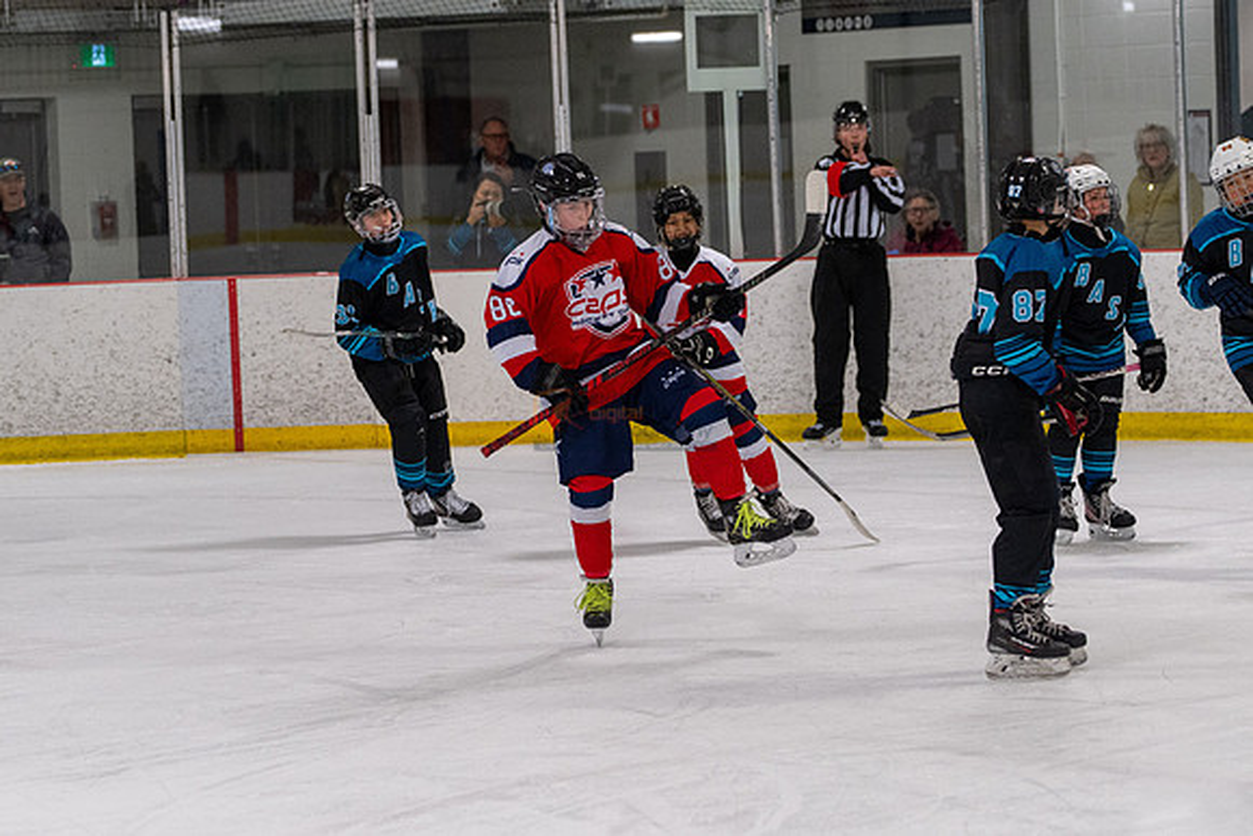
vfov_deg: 9.9
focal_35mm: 138
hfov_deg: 14.9
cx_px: 626
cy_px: 418
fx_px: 4804
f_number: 3.2
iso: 2000
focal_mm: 92
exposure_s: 1/800
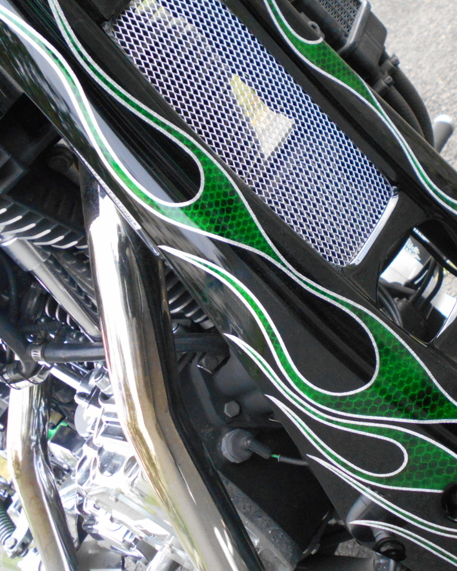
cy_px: 285
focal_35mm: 45
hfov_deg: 32.9
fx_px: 761
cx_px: 328
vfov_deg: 41.2
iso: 400
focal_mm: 5.8
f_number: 3.6
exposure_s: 1/250
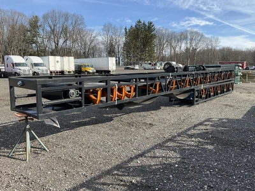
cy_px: 96
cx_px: 128
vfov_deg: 48.2
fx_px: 214
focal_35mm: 29
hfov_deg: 61.7
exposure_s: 1/883
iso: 25
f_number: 1.8
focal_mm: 3
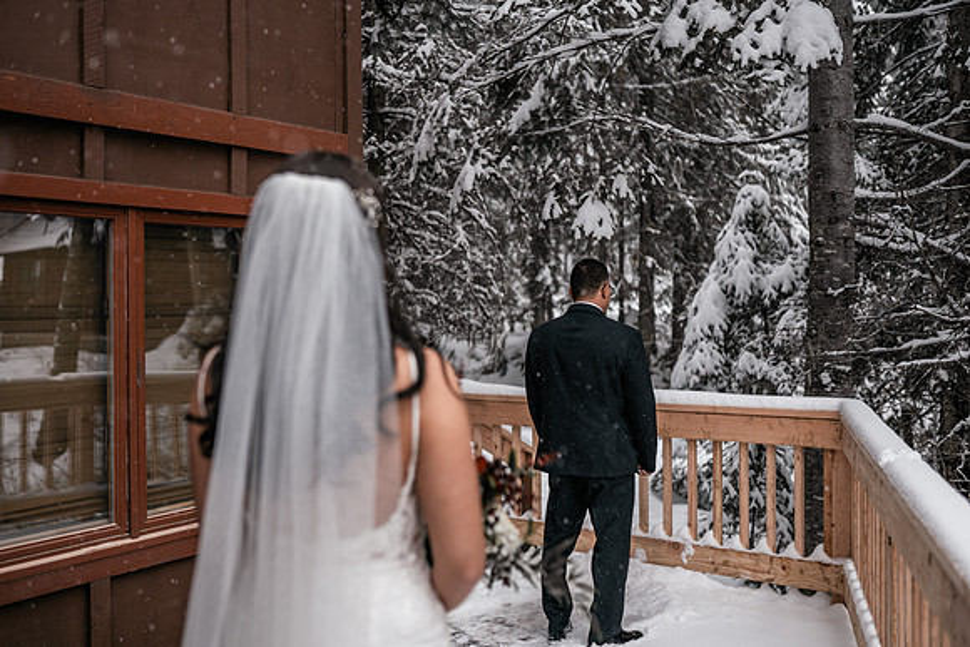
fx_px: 955
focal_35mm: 35
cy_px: 324
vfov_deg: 37.5
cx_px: 485
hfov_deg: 53.9
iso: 200
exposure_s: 1/400
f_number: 2
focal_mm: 35
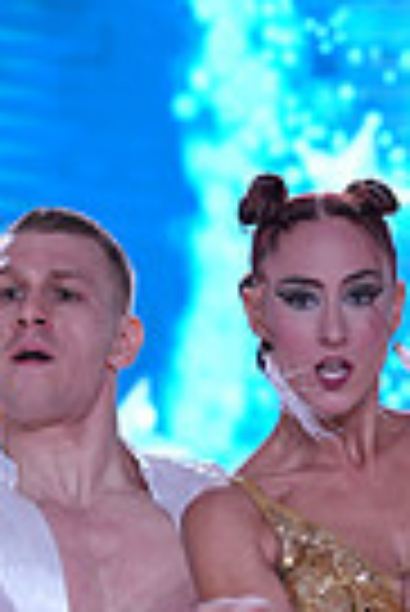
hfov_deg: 2.2
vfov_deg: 3.3
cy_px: 963
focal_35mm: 622
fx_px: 10598
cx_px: 282
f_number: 5.6
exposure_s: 1/400
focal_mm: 146
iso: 1600
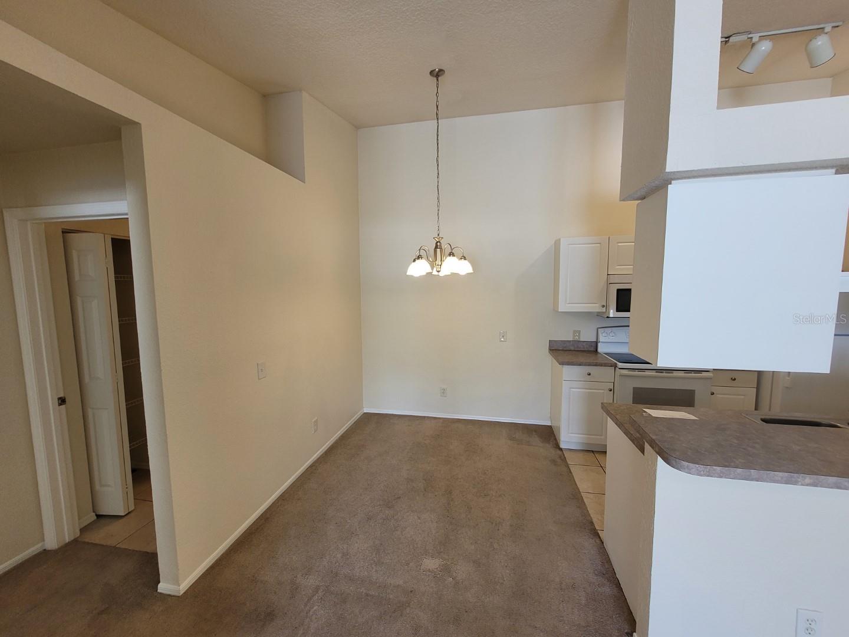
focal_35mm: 13
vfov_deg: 89.9
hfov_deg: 106.2
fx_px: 319
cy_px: 318
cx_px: 424
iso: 80
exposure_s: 1/60
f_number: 2.2
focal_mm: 1.74
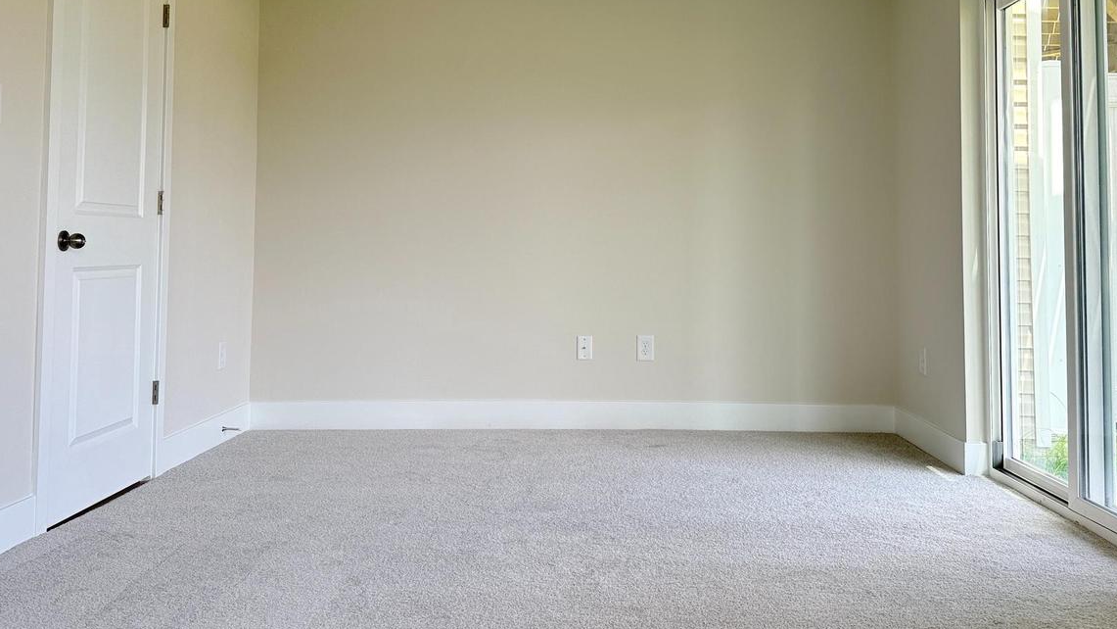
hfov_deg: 59.4
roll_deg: -0.4
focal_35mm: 33
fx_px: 977
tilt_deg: +2.9
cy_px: 190
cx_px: 595
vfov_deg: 35.2
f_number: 1.78
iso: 100
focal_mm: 6.76
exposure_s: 1/514
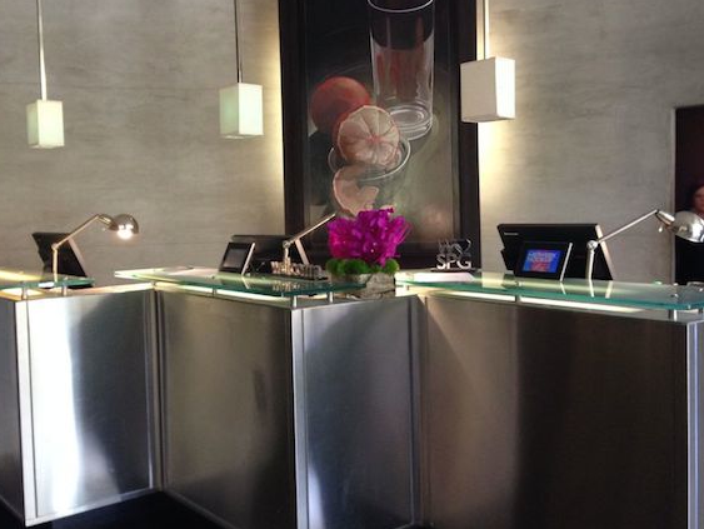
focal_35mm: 41
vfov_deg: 35.1
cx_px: 363
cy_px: 241
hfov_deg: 45.7
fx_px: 834
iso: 200
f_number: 2.4
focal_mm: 4.12
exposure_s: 1/20
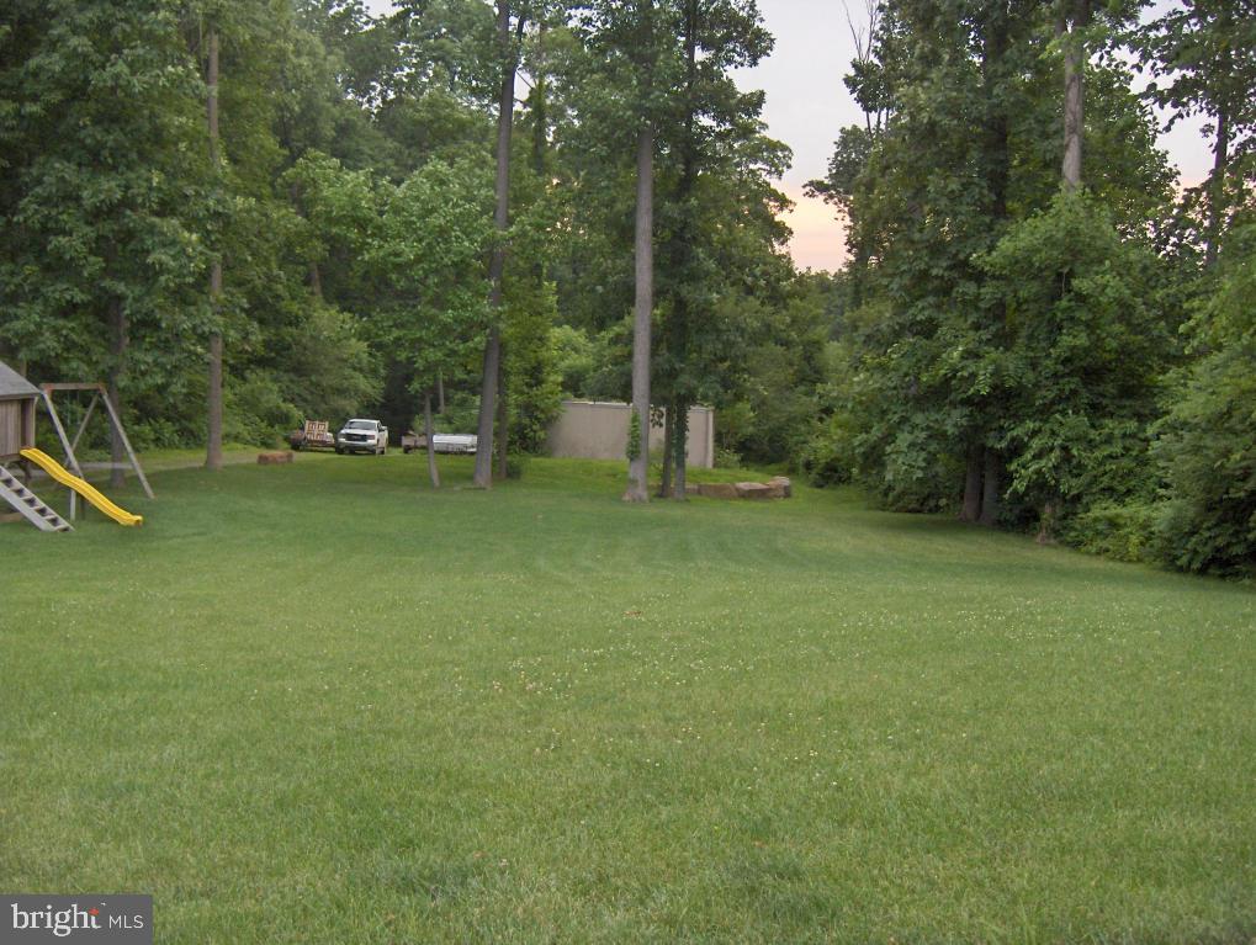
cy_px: 472
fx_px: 1417
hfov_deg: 47.8
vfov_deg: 36.9
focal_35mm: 39
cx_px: 628
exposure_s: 1/107
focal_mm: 8
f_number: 2.8
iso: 200
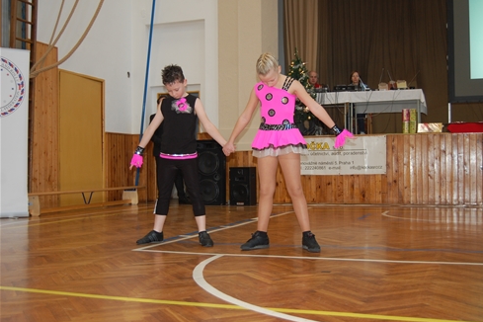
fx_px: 617
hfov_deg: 42.7
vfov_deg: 29.2
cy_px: 160
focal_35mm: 46
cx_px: 246
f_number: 4.2
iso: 400
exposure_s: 1/60
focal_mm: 30
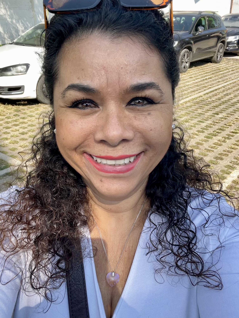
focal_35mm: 30
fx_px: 276
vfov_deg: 60.0
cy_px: 159
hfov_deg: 46.8
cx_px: 120
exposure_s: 1/237
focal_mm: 2.71
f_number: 2.2
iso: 25
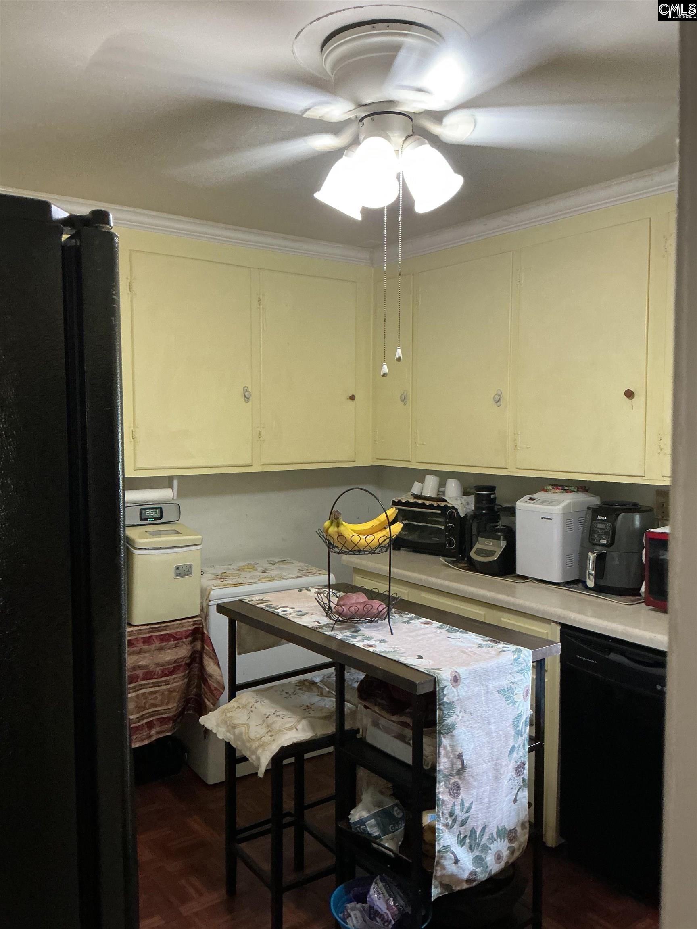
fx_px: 779
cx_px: 348
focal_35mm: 29
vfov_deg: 61.7
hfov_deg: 48.2
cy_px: 464
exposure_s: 1/40
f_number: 1.8
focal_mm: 3
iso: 250
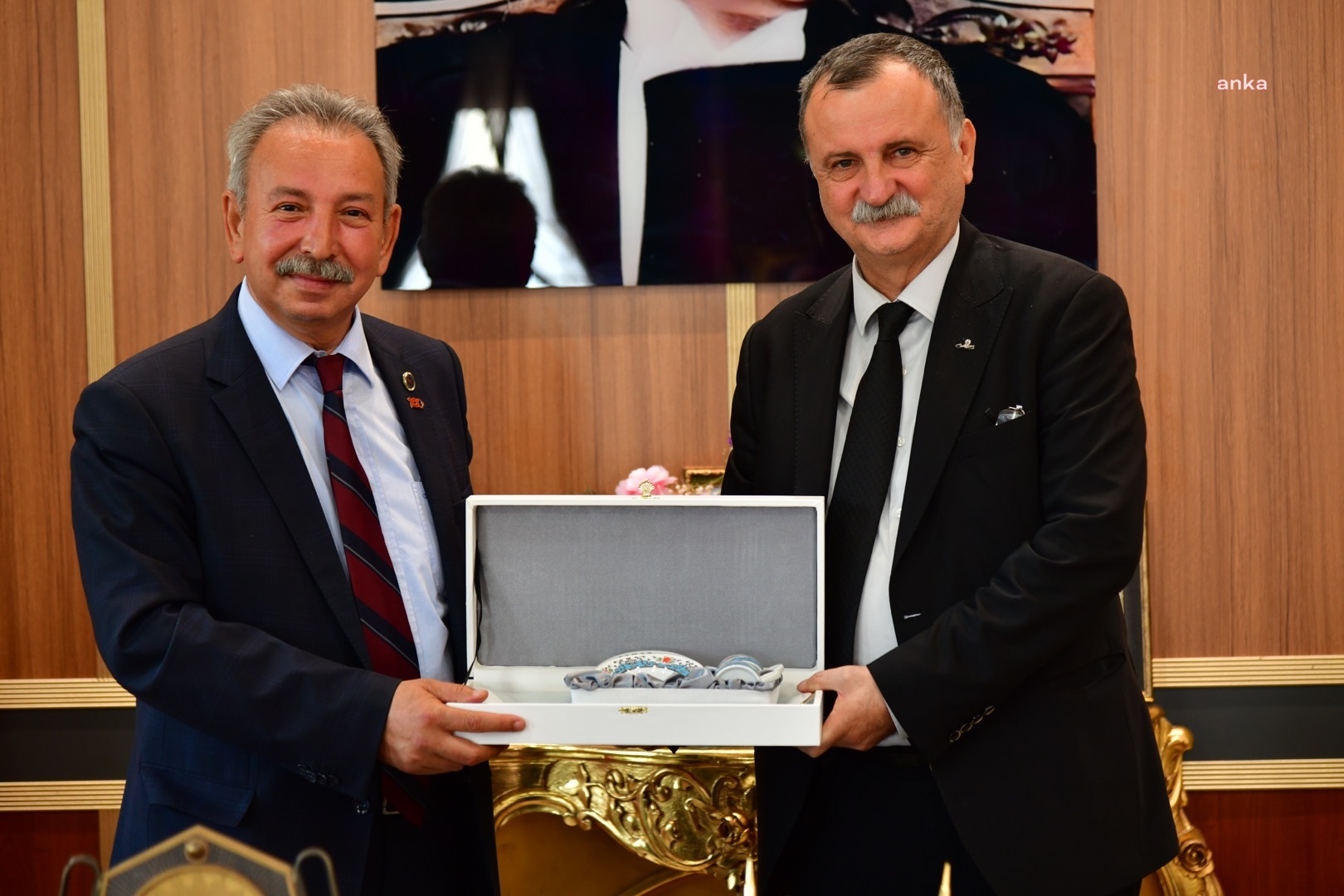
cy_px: 448
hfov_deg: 20.4
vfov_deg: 13.7
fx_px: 3733
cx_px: 672
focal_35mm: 100
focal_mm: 100
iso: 800
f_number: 4.5
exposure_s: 1/60
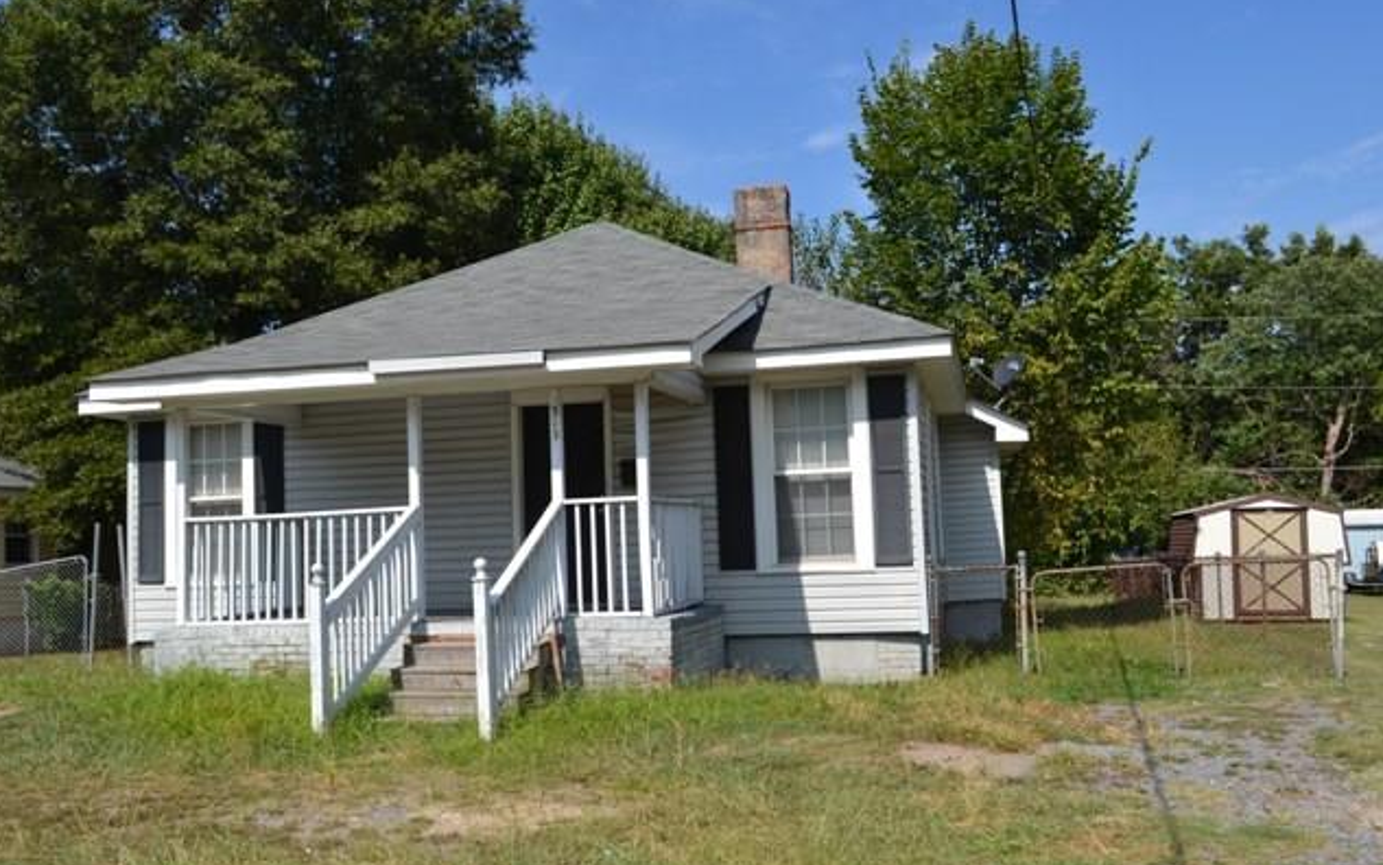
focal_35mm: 34
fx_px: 1282
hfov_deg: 56.7
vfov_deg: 37.3
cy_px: 453
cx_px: 686
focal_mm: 22
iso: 100
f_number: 8
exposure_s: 1/250
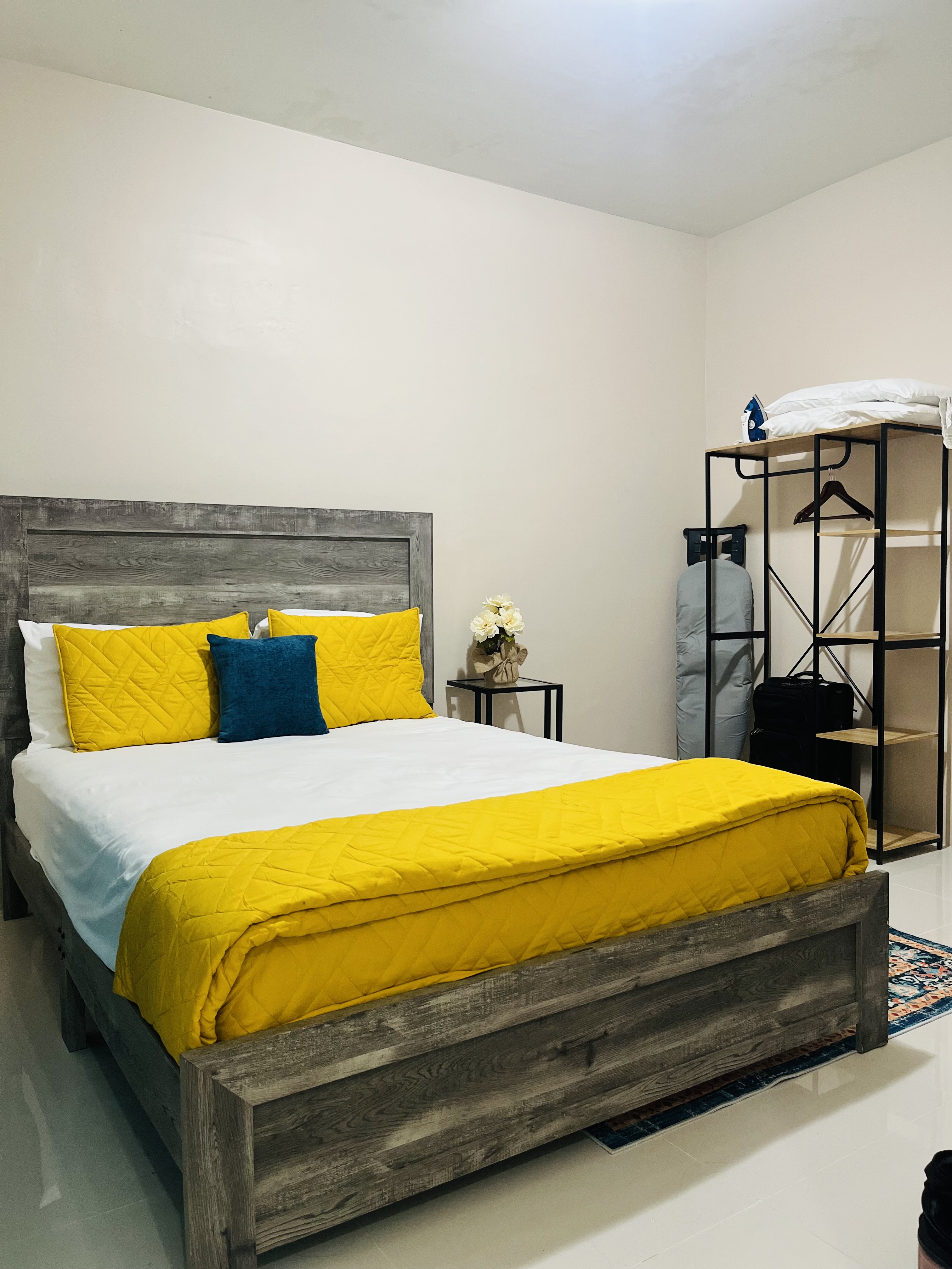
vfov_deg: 67.3
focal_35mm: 26
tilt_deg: -2.4
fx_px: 953
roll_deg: +1.2
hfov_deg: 53.1
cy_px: 634
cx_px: 476
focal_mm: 5.1
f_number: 1.6
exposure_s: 1/50
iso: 250
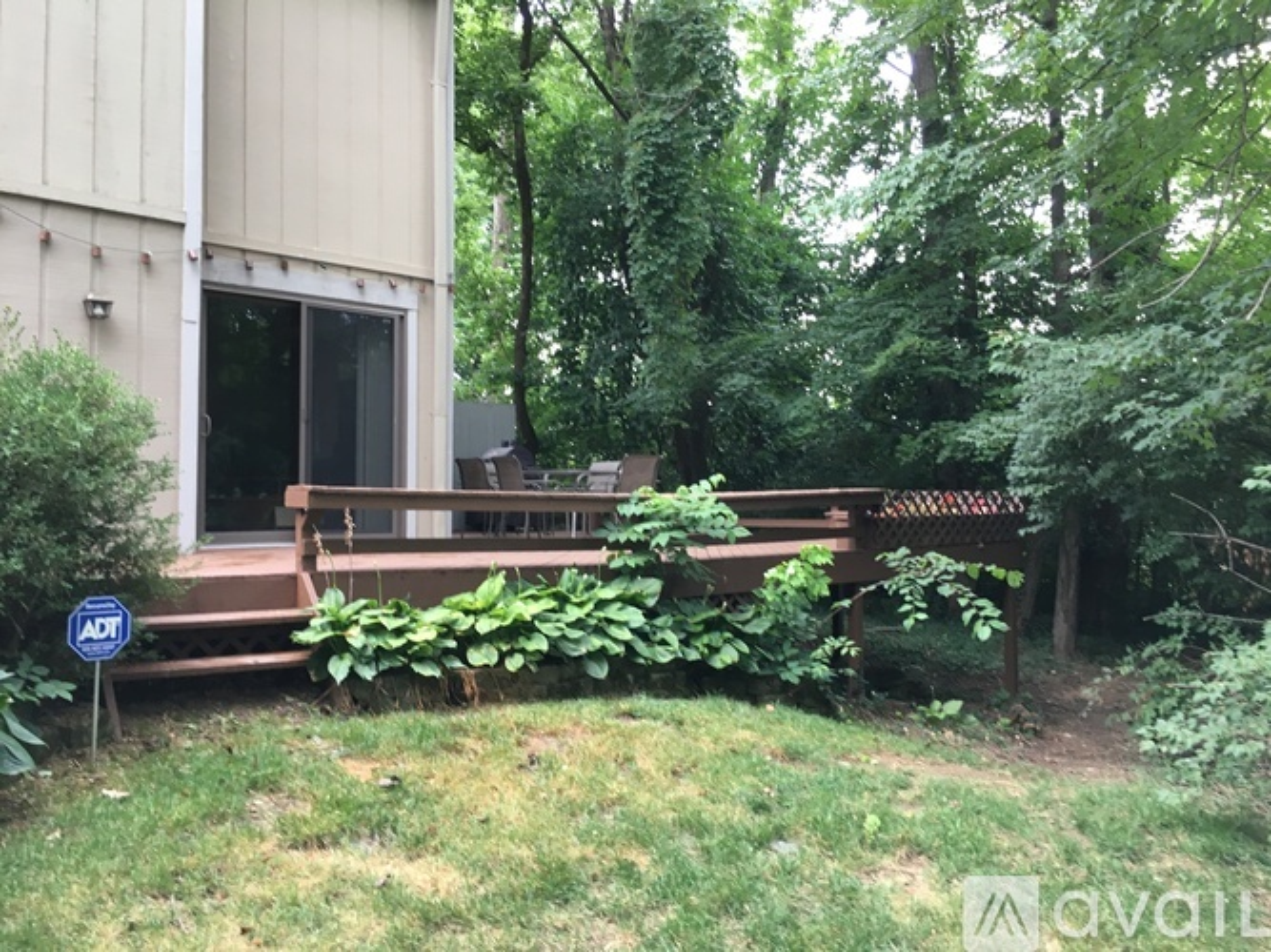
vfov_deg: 48.2
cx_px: 636
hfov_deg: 61.7
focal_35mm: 29
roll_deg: -0.5
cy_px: 476
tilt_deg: +0.4
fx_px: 1065
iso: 50
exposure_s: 1/30
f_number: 2.2
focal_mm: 4.15
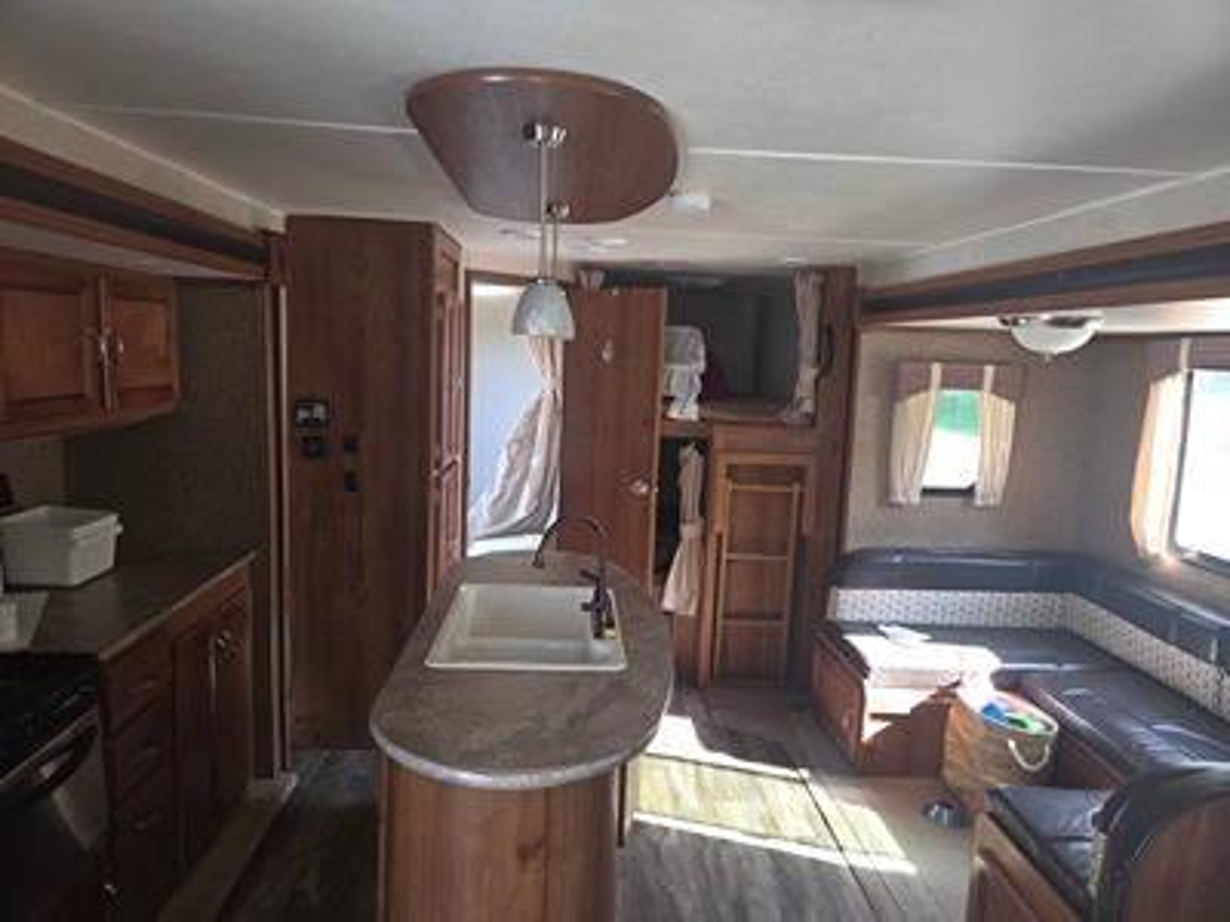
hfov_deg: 73.9
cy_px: 461
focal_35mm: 23
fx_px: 817
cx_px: 615
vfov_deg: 58.9
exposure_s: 1/60
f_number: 1.8
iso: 125
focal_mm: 5.4
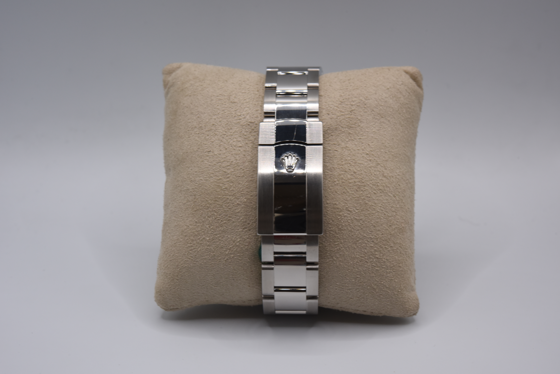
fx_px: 934
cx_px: 280
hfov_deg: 33.4
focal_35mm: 60
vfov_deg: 22.6
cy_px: 187
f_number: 16
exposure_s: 1/60
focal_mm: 60
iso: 640
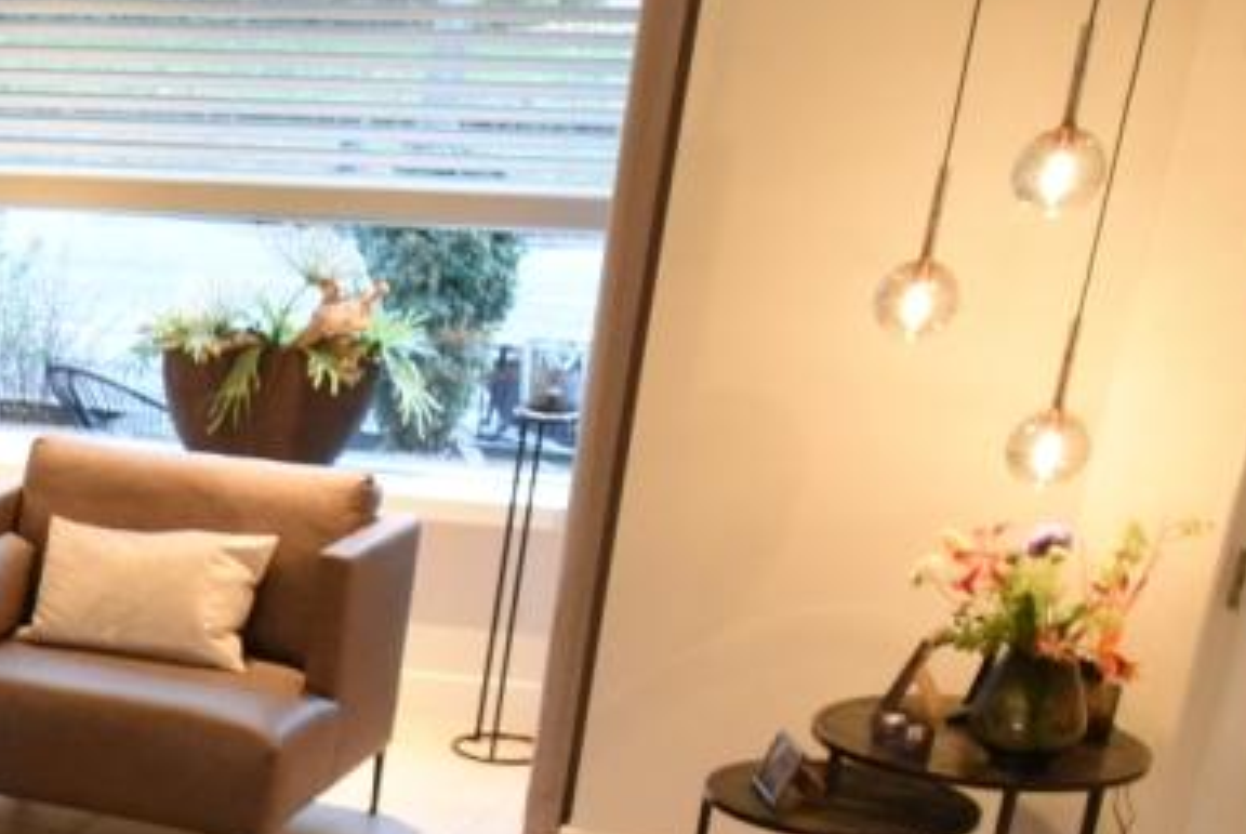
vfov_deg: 16.2
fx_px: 2772
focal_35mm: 80
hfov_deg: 22.7
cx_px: -367
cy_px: 1077
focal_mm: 30
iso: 5000
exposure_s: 1/10
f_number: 11
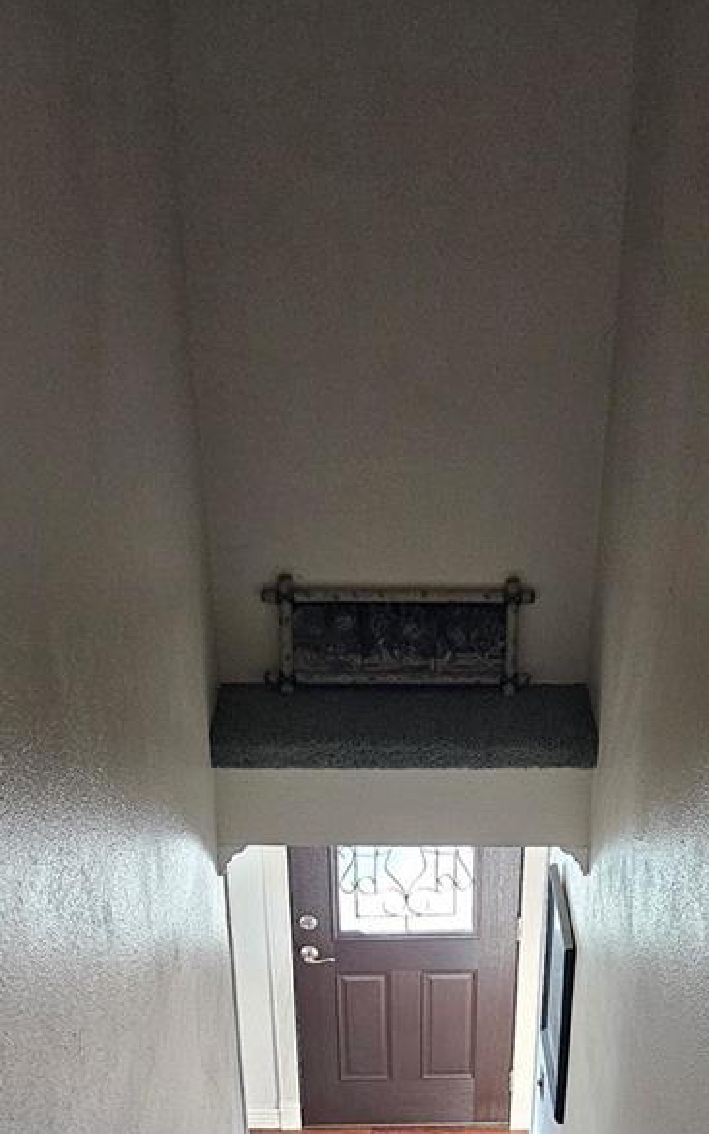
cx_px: 376
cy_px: 1124
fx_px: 1545
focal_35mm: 50
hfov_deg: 25.8
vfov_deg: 36.4
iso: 640
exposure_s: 1/60
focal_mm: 5.4
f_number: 1.8
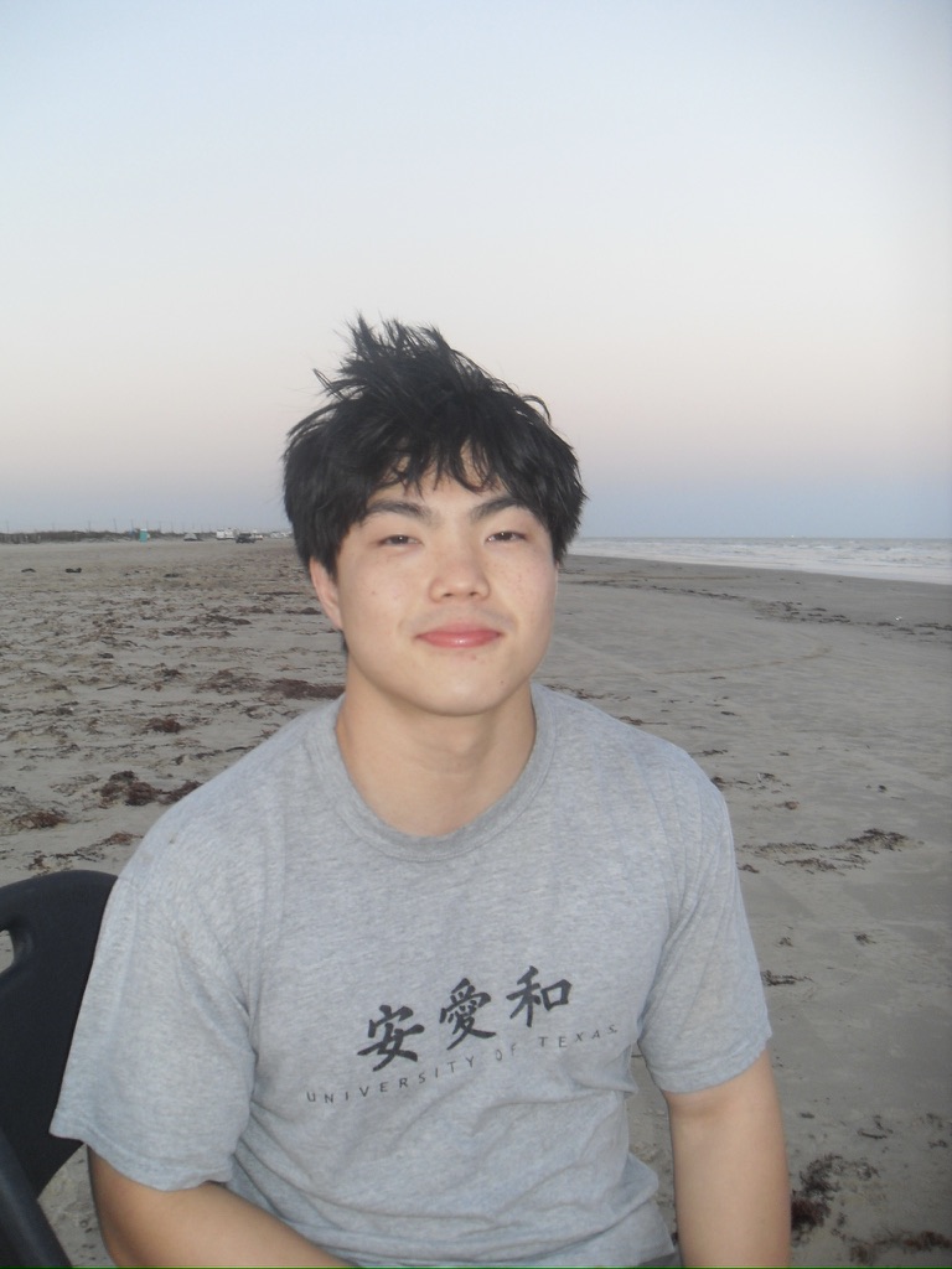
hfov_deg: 41.8
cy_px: 634
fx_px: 1247
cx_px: 476
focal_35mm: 34
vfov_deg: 54.0
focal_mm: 6.3
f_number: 2.8
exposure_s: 1/45
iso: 100
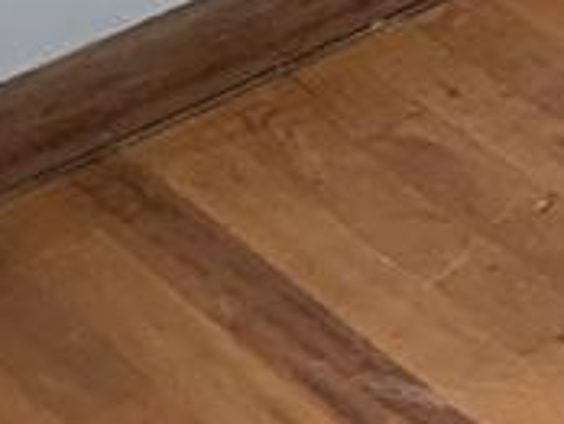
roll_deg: +0.1
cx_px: 1958
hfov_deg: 8.0
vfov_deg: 6.7
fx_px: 3116
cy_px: -1071
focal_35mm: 191
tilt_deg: -10.2
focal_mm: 4.25
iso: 160
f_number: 1.8
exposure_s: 1/60
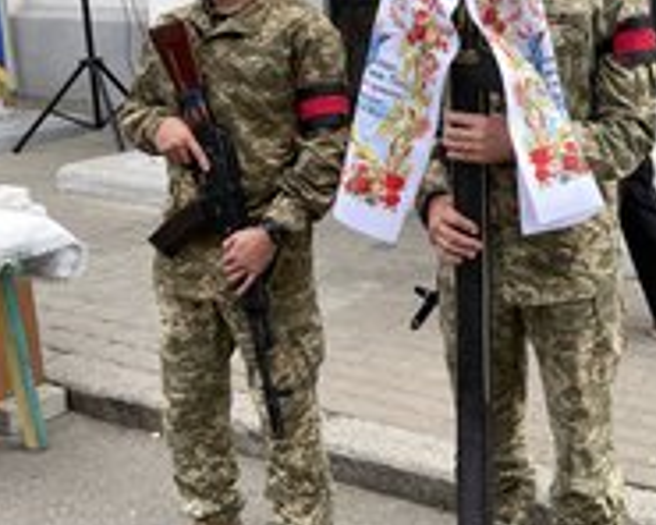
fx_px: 1068
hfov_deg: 32.5
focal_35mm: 55
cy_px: 128
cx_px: 585
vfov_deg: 27.2
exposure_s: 1/498
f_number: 1.6
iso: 32
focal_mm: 4.2
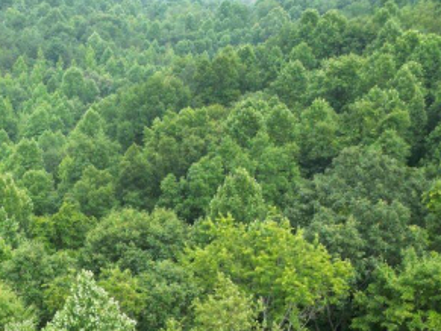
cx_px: -20
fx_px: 700
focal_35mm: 55
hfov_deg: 31.7
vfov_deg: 24.9
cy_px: 355
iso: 100
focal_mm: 6.72
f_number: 1.7
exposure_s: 1/640
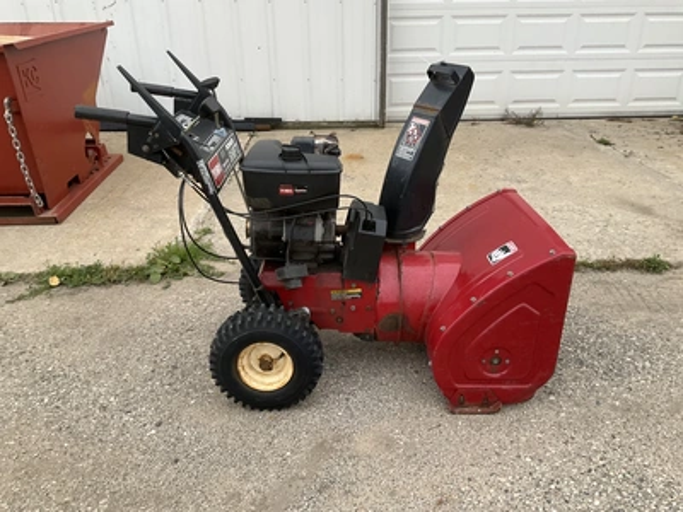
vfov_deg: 48.2
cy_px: 256
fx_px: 572
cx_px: 342
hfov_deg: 61.7
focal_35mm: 29
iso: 64
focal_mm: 3
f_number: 1.8
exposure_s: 1/122
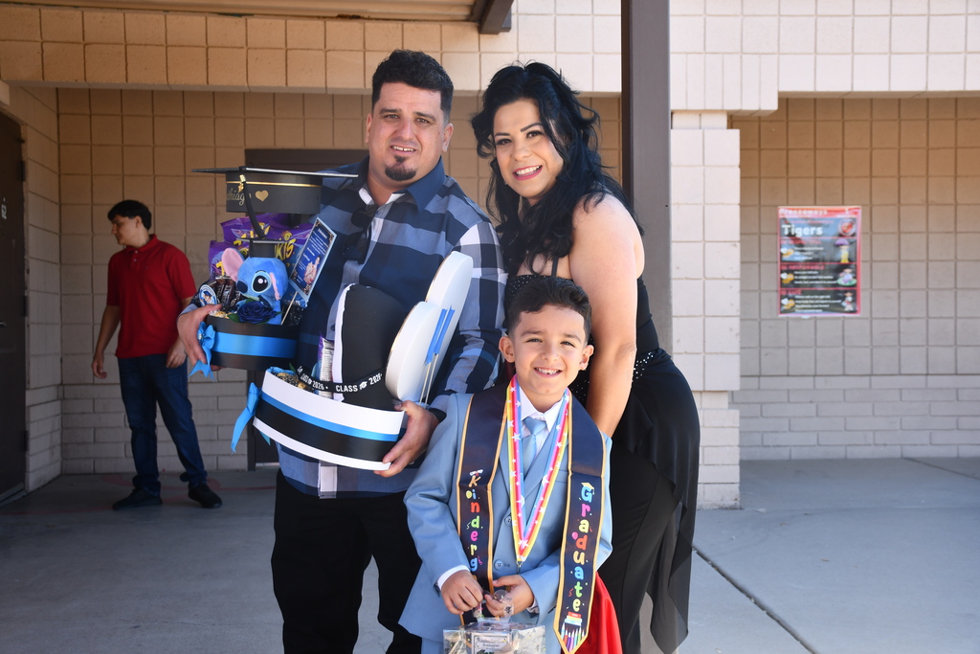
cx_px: 490
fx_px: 1307
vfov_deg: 28.1
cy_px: 327
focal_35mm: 48
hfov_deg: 41.1
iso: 280
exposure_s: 1/250
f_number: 5.6
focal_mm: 32
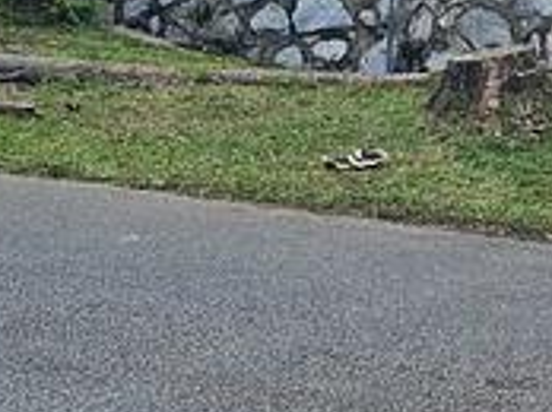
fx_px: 2198
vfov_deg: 10.0
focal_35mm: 138
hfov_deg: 13.5
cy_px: -380
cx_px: 815
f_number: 1.8
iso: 50
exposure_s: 1/798
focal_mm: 7
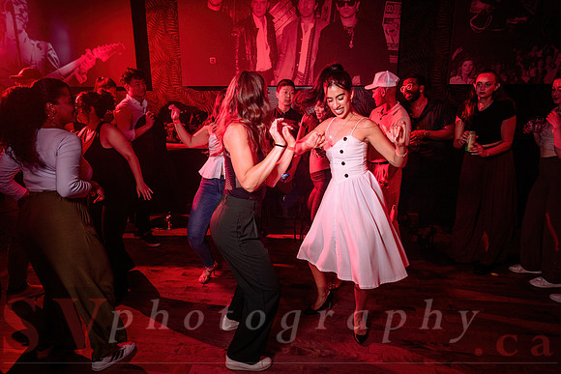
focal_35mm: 25
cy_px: 197
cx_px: 280
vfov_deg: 50.8
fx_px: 394
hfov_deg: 70.9
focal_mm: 24
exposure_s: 1/40
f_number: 3.2
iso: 800
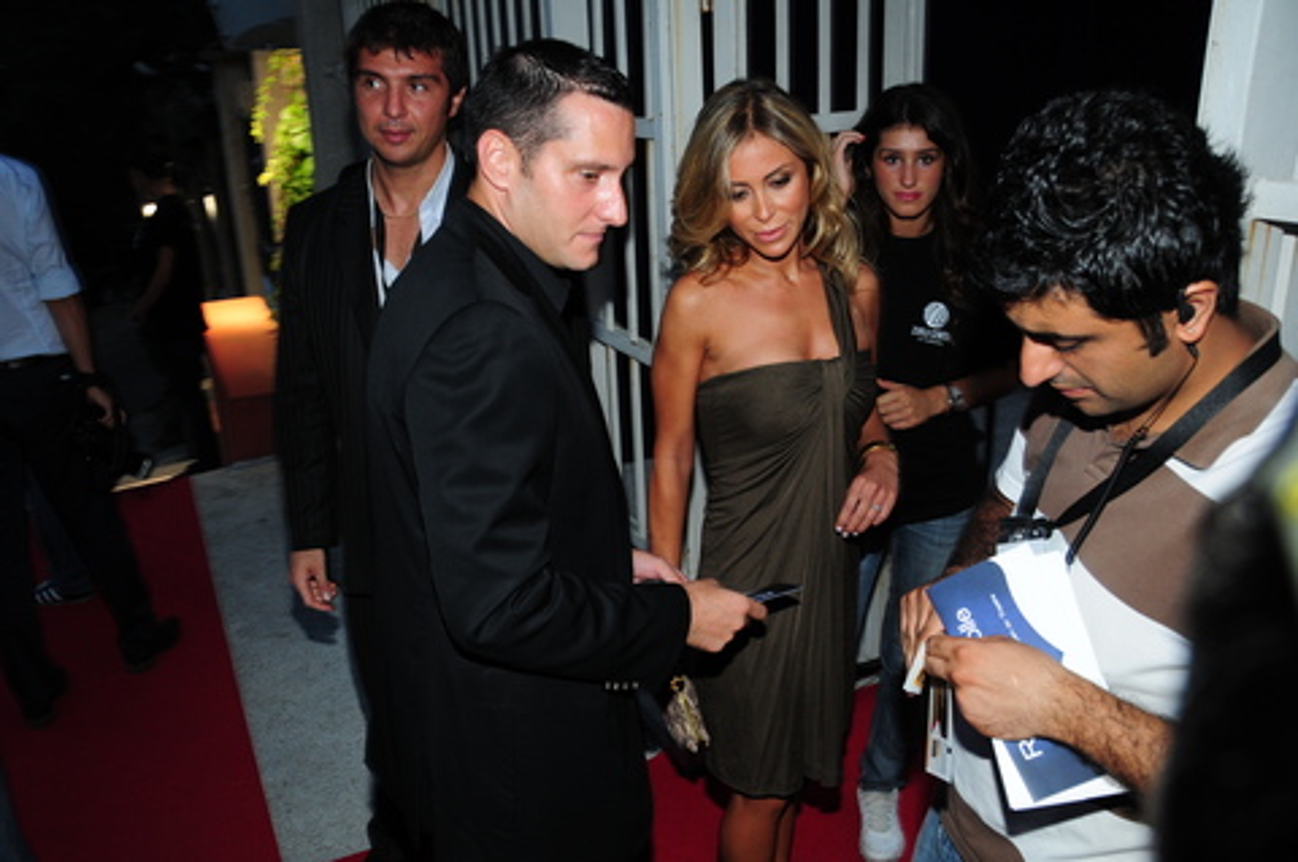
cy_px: 431
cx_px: 649
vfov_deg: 43.5
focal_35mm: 30
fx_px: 1081
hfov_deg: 62.0
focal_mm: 20
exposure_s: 1/60
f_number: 5.6
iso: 400
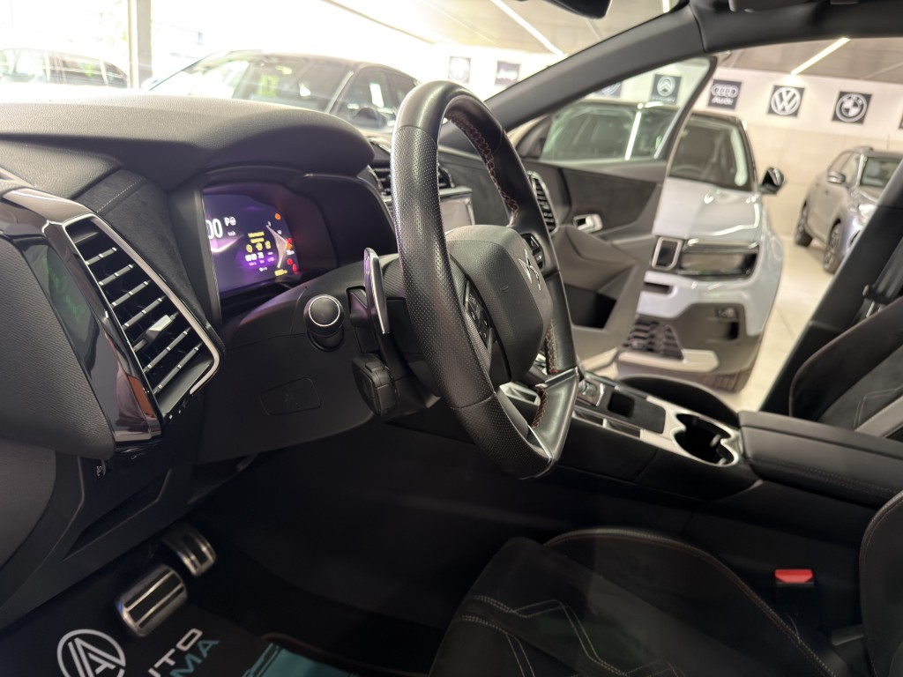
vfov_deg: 56.8
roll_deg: -6.8
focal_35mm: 24
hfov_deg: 71.6
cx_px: 452
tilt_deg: -19.2
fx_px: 626
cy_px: 338
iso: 400
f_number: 1.78
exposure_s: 1/33
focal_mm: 6.76
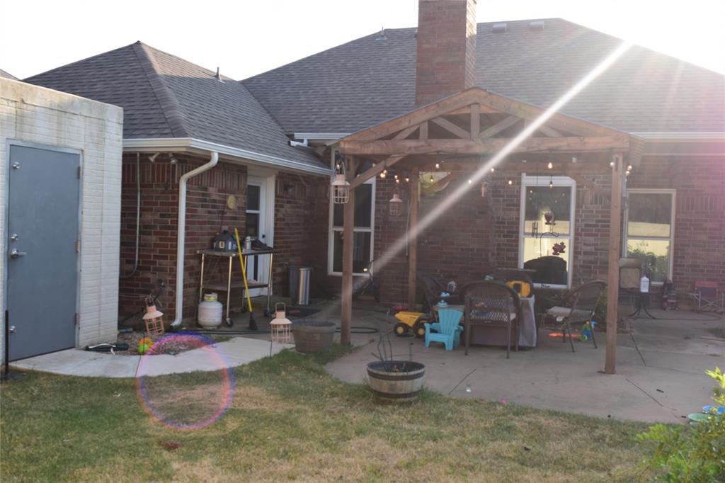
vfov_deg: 38.3
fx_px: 695
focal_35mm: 34
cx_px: 362
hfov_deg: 55.1
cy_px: 242
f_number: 9
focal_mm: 23
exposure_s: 1/160
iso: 400
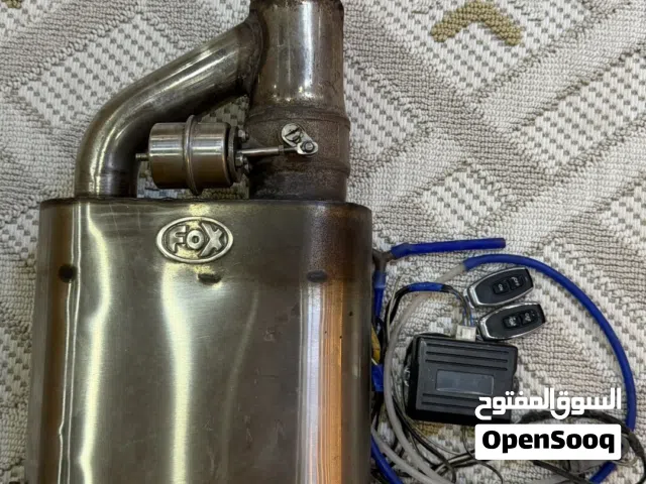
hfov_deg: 71.6
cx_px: 323
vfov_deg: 56.8
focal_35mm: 24
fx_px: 448
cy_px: 242
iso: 250
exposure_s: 1/50
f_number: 1.78
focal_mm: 6.76
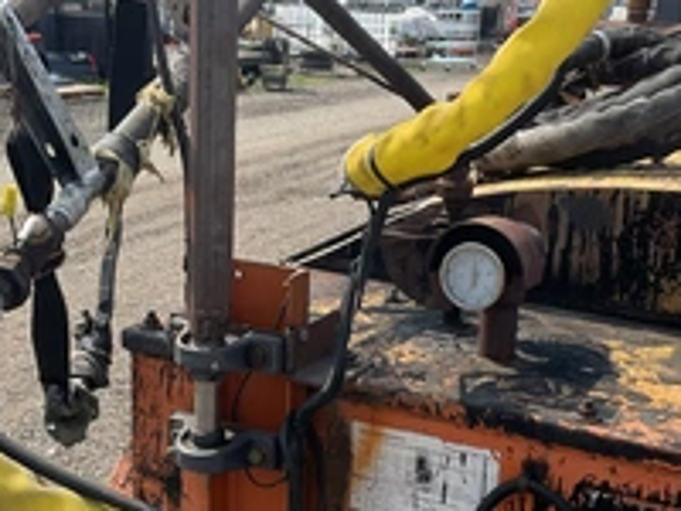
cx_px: 306
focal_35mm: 58
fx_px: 1141
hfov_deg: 33.2
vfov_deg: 24.9
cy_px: 402
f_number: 1.8
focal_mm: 3
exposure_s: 1/816
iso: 25
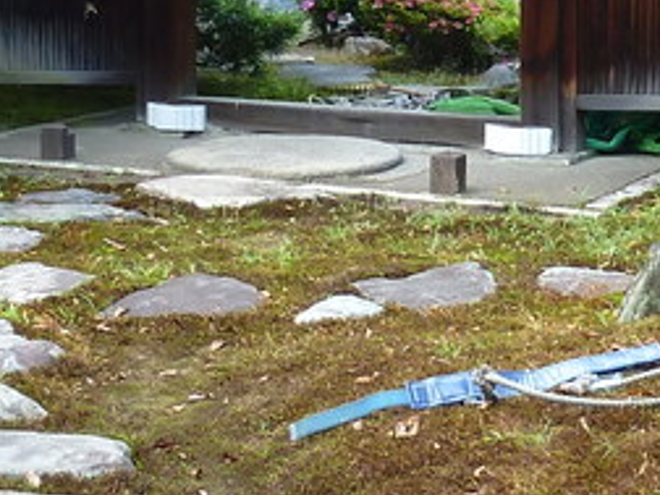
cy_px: -50
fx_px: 2269
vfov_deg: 12.2
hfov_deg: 16.5
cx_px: 398
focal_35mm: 119
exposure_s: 1/60
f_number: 3.3
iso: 80
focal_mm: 4.1
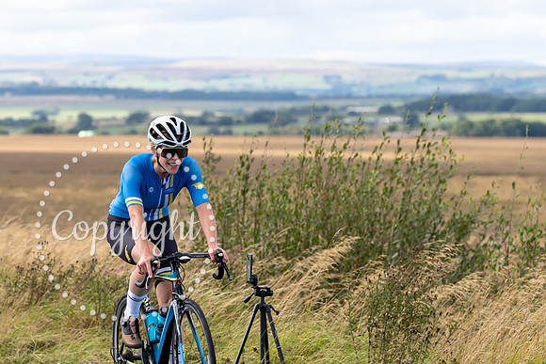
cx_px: 152
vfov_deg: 7.0
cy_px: 117
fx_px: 2959
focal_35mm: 195
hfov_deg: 10.5
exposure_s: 1/800
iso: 100
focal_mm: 105
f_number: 4
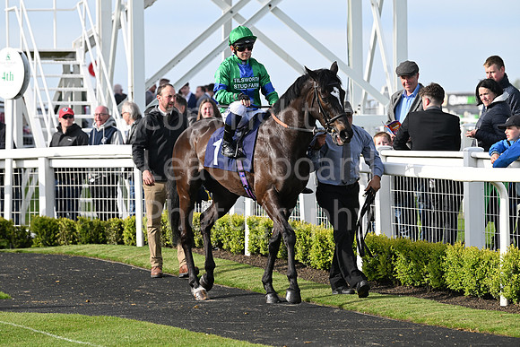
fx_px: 2889
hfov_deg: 10.3
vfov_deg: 6.9
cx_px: 260
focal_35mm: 200
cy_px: 174
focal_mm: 200
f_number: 5.6
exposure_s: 1/2500
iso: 800
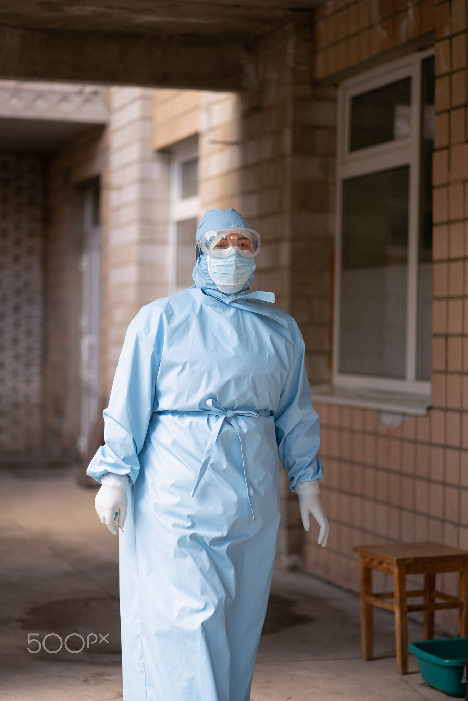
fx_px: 1657
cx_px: 234
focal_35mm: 85
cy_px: 350
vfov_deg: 23.9
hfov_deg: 16.1
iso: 200
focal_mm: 85
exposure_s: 1/640
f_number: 1.8
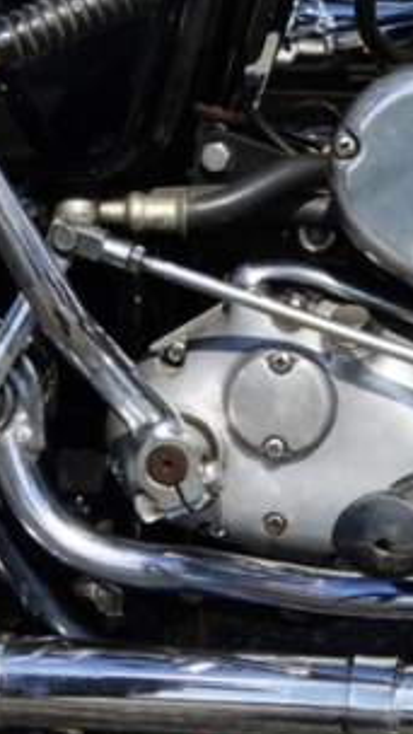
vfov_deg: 17.1
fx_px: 2414
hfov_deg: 9.7
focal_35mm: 124
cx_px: 473
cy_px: 121
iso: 100
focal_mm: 30
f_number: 11
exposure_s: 1/125
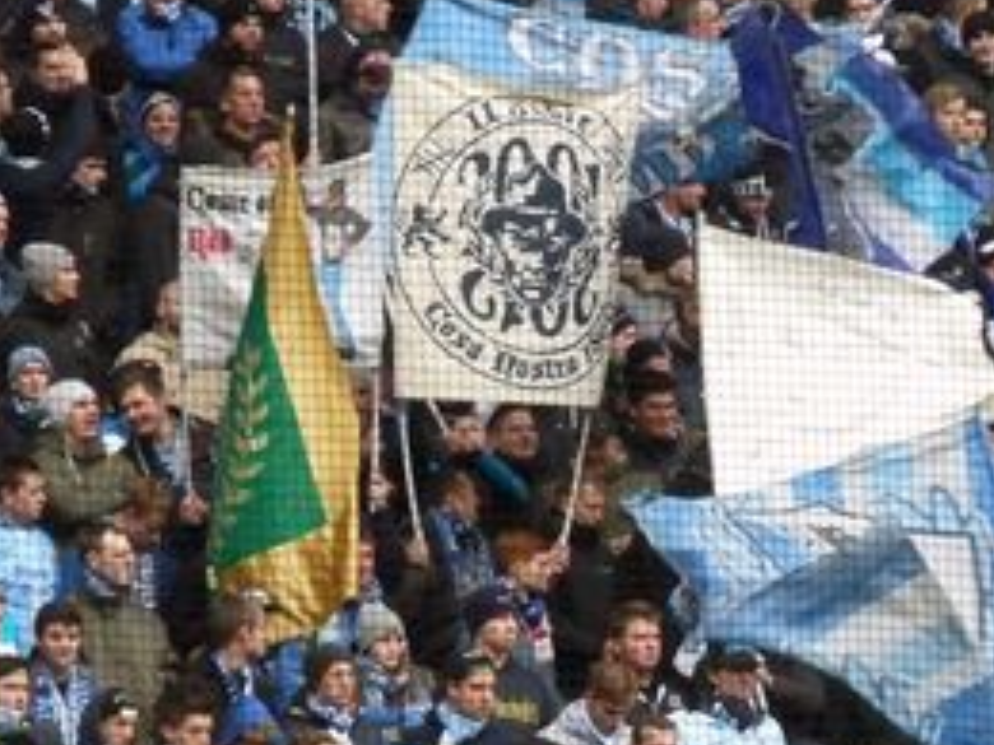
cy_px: 571
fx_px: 16913
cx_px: 776
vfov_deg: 2.5
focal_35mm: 589
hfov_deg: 3.4
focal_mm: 47.8
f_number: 3.7
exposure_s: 1/250
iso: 800
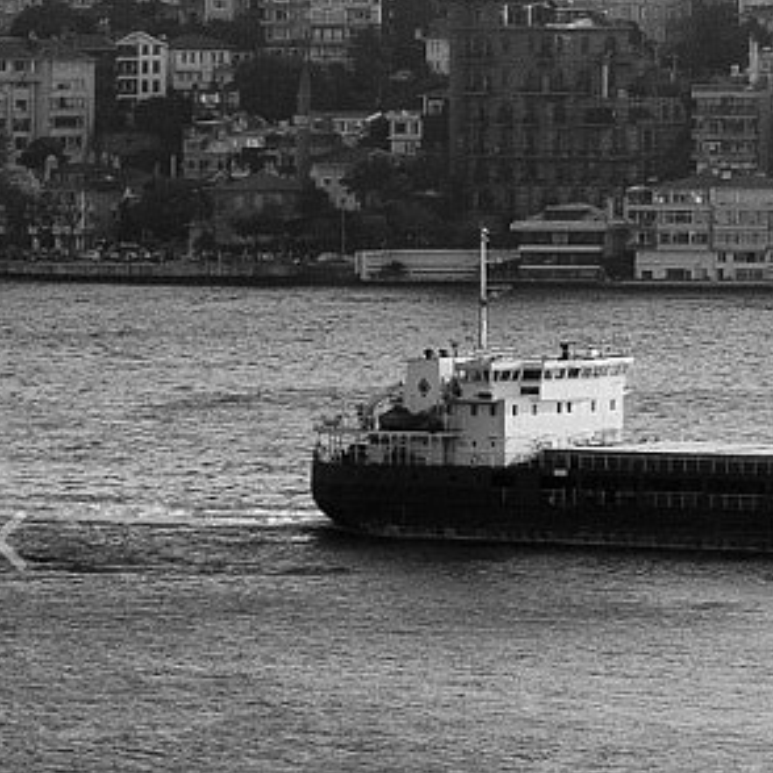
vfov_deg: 5.4
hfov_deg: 5.4
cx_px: 1478
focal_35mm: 319
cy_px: -482
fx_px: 8059
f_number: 7.1
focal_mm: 46
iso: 320
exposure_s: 1/320
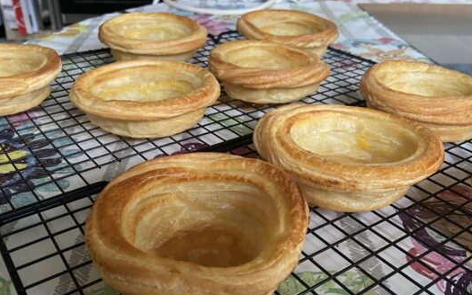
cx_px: 239
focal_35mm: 35
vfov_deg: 36.2
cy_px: 173
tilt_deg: -31.9
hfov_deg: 55.3
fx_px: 450
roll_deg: -2.1
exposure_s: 1/50
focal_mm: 4.25
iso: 320
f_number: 1.8
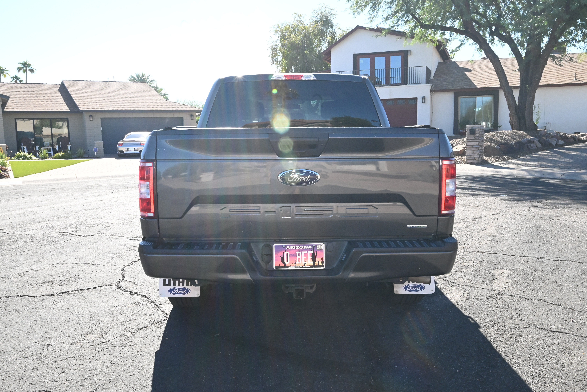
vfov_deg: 43.6
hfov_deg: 61.9
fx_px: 489
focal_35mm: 30
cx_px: 294
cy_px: 196
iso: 2000
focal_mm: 30
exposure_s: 1/200
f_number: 22
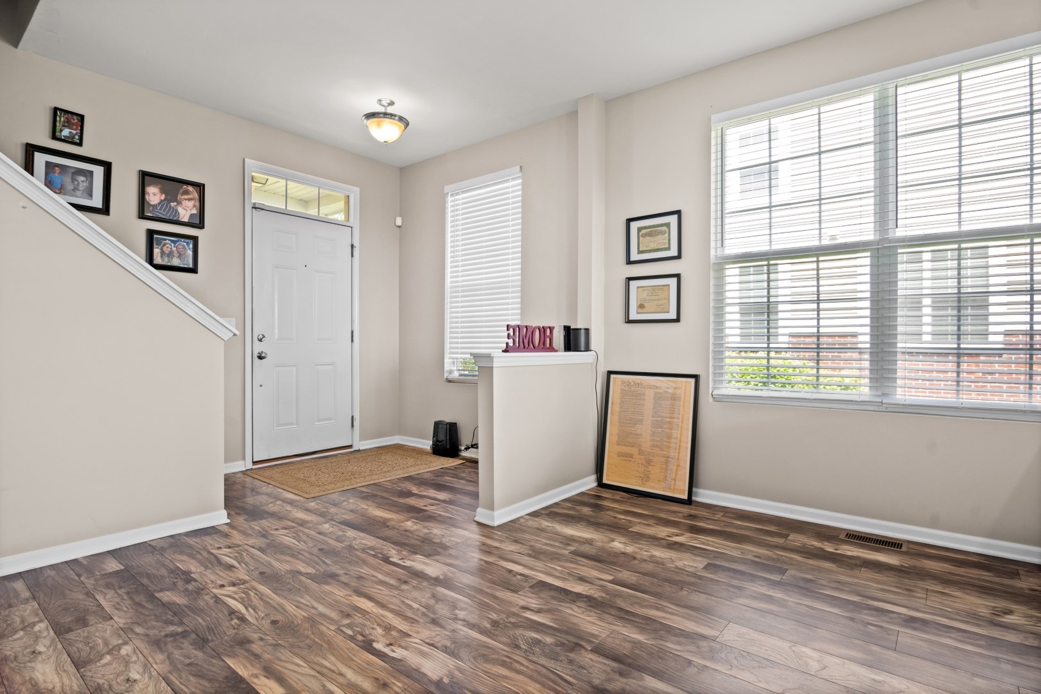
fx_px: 491
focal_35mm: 17
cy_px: 347
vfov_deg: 70.4
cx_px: 520
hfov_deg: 93.3
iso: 125
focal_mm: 17
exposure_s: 1/5
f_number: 7.1
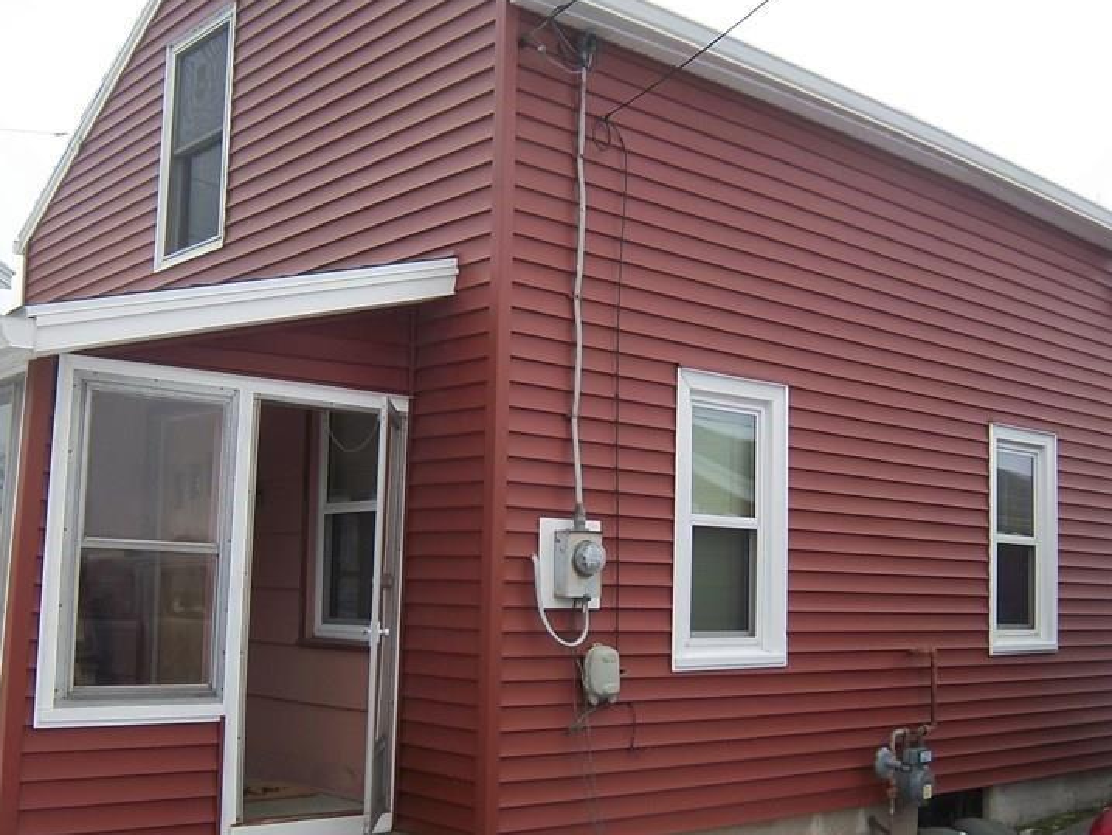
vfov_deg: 35.8
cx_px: 521
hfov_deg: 46.8
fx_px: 1285
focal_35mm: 40
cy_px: 514
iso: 64
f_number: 3.5
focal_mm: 5.1
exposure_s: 1/100
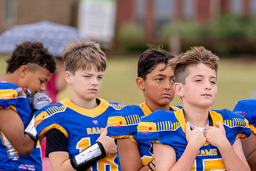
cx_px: 149
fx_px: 2027
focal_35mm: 285
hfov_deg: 7.2
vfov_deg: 4.8
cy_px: 100
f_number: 2.8
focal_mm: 157
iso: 500
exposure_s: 1/1250
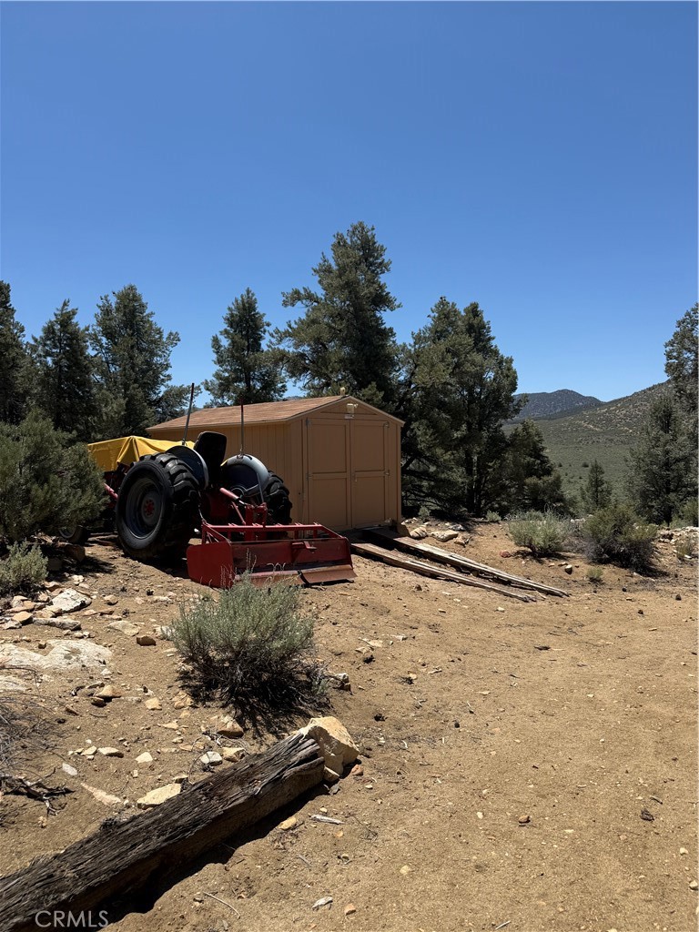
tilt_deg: -0.9
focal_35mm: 24
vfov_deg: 71.6
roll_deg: +1.4
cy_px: 466
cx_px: 350
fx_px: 646
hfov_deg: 56.8
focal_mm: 6.76
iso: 80
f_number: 1.78
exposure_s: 1/5319
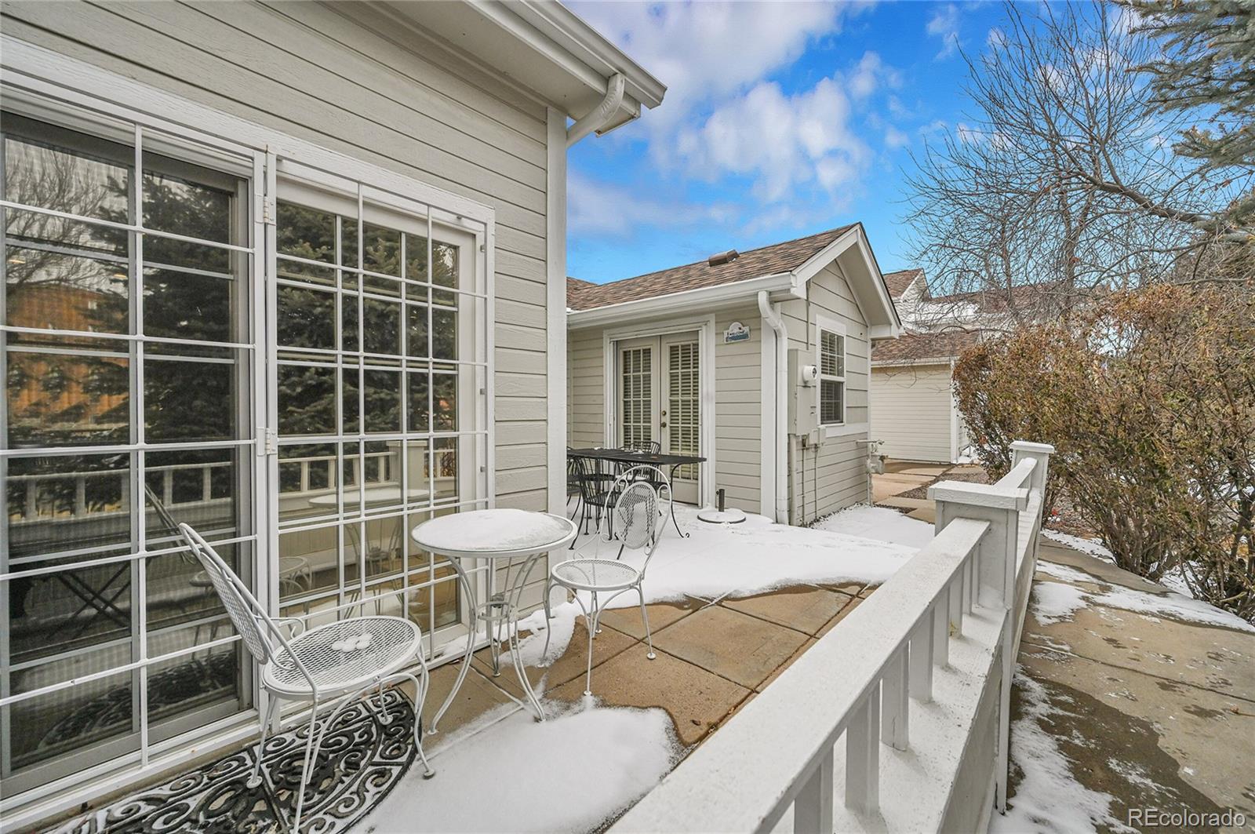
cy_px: 417
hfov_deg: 104.3
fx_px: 488
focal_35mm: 14
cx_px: 628
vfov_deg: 81.1
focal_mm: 14
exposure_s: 1/125
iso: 640
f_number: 8
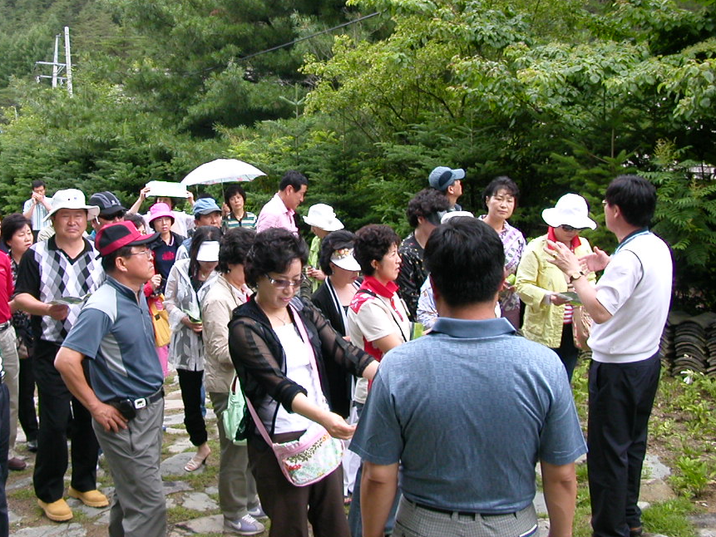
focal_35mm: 44
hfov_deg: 42.8
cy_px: 242
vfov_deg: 32.9
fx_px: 910
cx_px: 309
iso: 100
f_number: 2.7
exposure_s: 1/325
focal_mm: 5.6
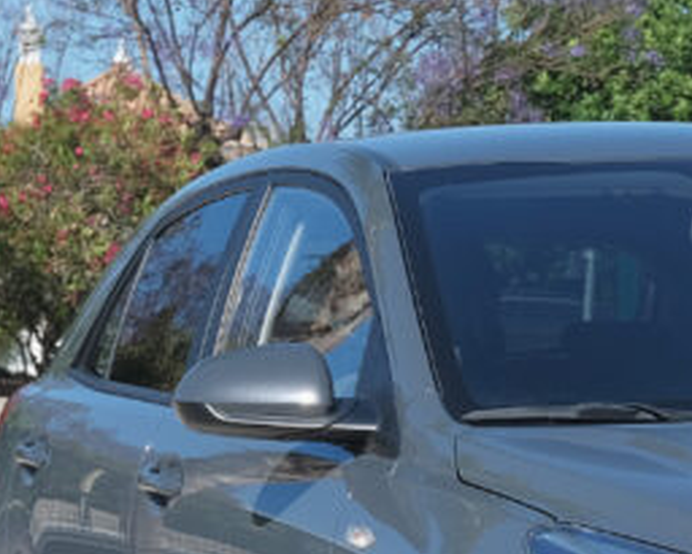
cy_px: 612
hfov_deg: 8.3
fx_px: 4692
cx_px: 830
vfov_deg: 6.7
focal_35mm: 229
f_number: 9
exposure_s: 1/320
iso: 160
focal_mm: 40.8
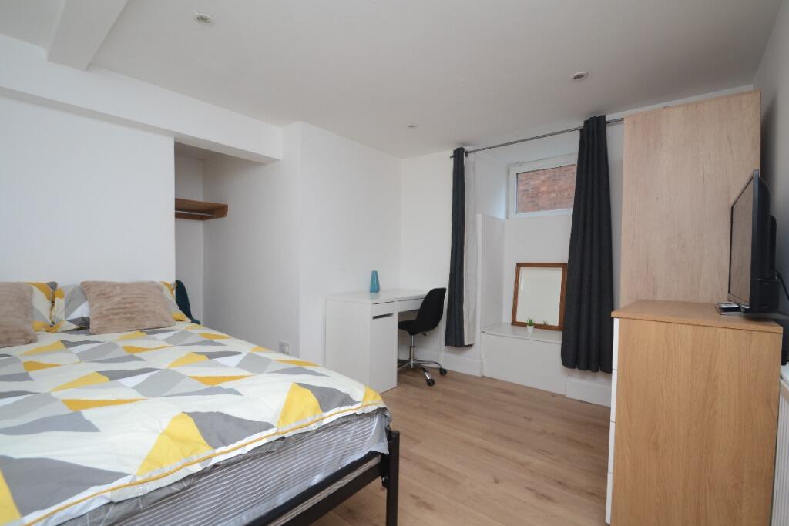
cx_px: 394
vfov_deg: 77.3
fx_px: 329
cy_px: 263
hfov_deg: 100.4
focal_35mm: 15
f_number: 5
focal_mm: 10
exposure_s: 1/160
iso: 400
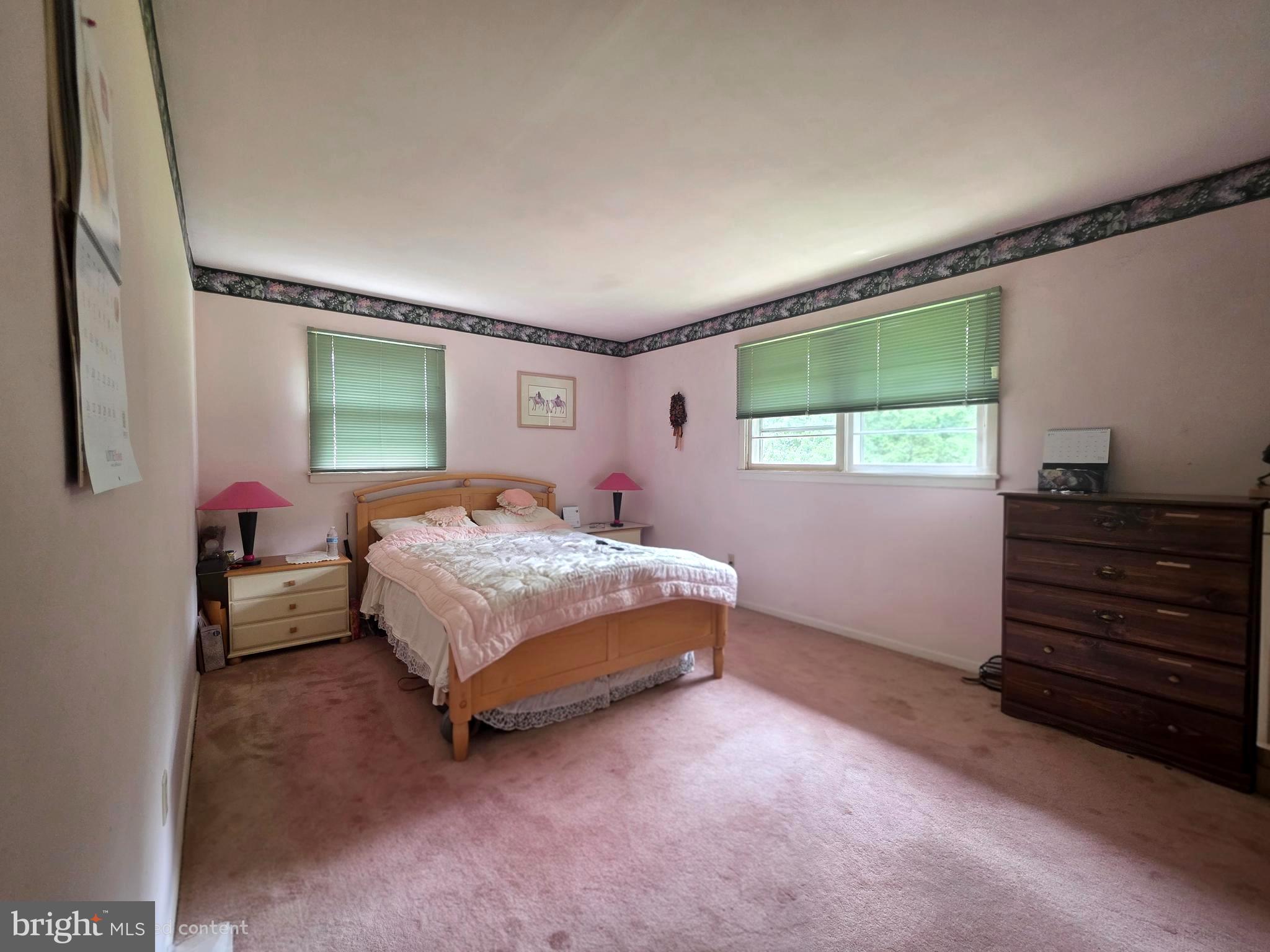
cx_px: 635
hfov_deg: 106.2
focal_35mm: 13
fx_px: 477
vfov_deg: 89.9
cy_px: 476
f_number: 1.9
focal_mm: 2.2
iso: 250
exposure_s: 1/60.2
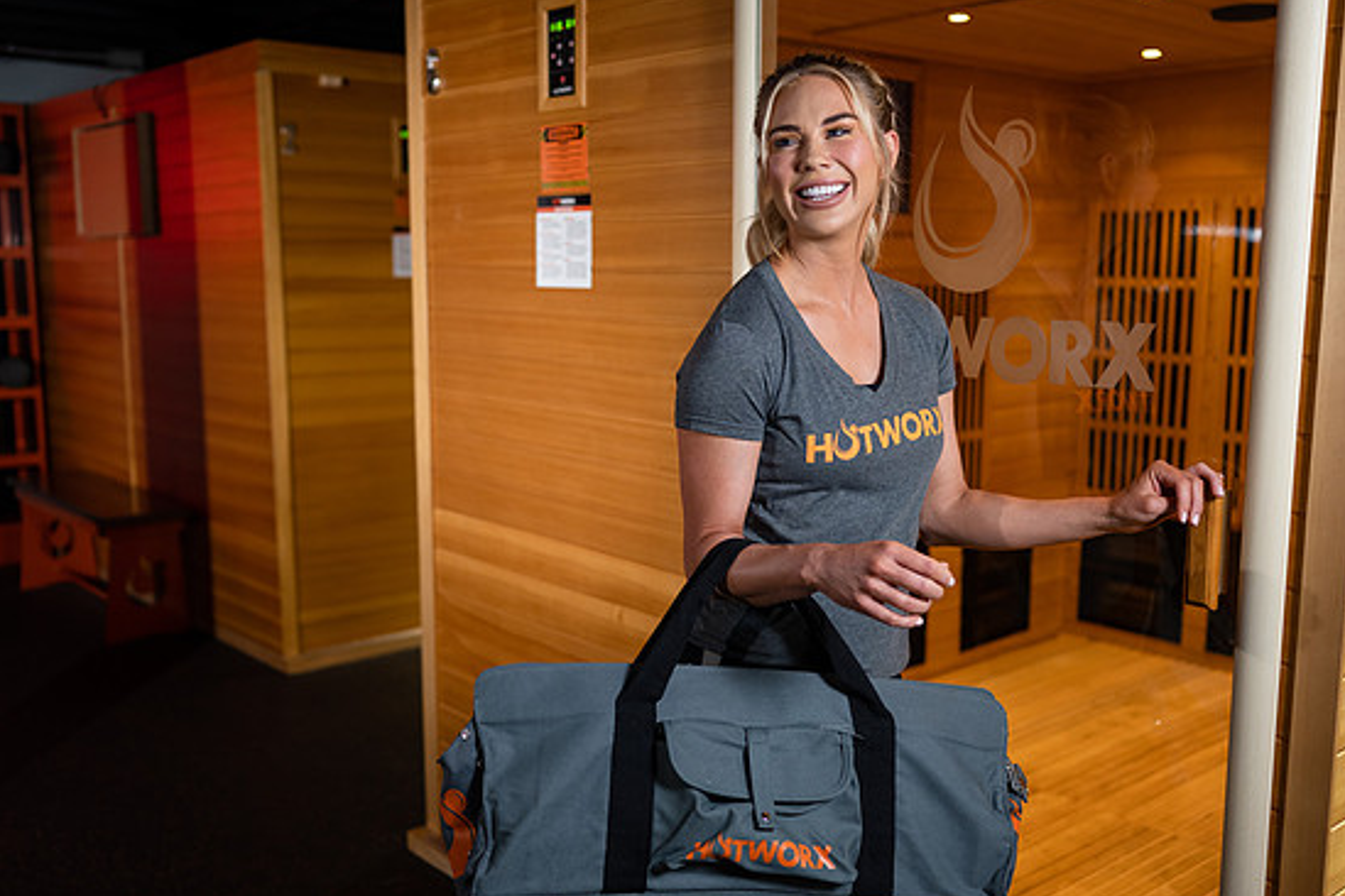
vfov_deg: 35.9
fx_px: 1382
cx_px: 669
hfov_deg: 51.9
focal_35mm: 37
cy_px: 461
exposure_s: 1/80
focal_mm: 35
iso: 400
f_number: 2.2
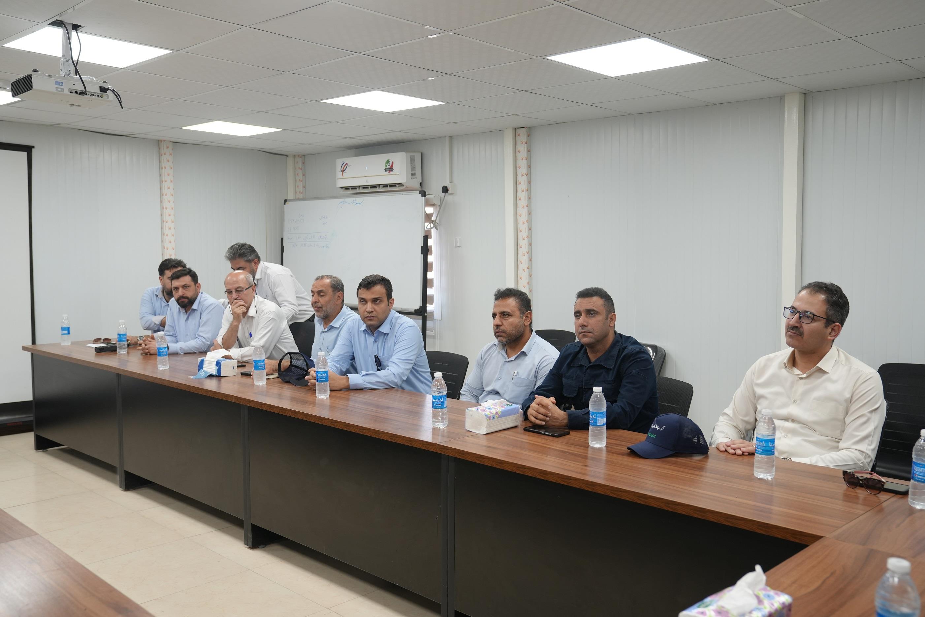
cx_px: 462
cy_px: 308
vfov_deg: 40.0
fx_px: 848
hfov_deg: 57.2
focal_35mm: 33
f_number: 4
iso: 640
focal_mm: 33
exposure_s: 1/160
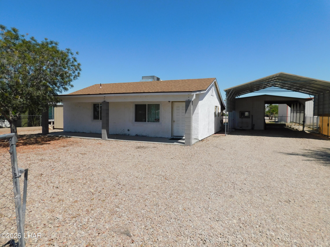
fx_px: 219
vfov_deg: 58.9
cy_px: 124
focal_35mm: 23
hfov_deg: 73.9
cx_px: 165
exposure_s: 1/800
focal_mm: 4
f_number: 6
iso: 125
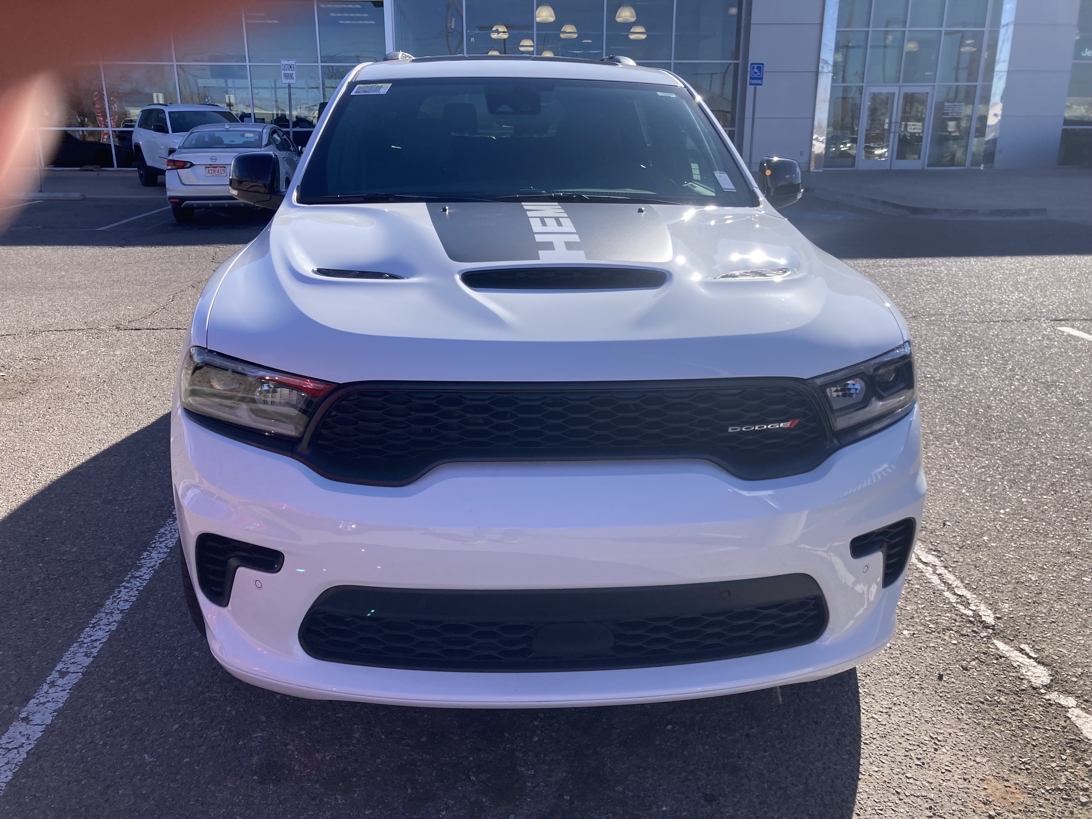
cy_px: 410
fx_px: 883
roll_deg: +0.2
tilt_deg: -16.1
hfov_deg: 63.4
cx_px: 546
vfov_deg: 49.7
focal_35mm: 28
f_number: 1.8
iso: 20
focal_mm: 3.99
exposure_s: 1/1279
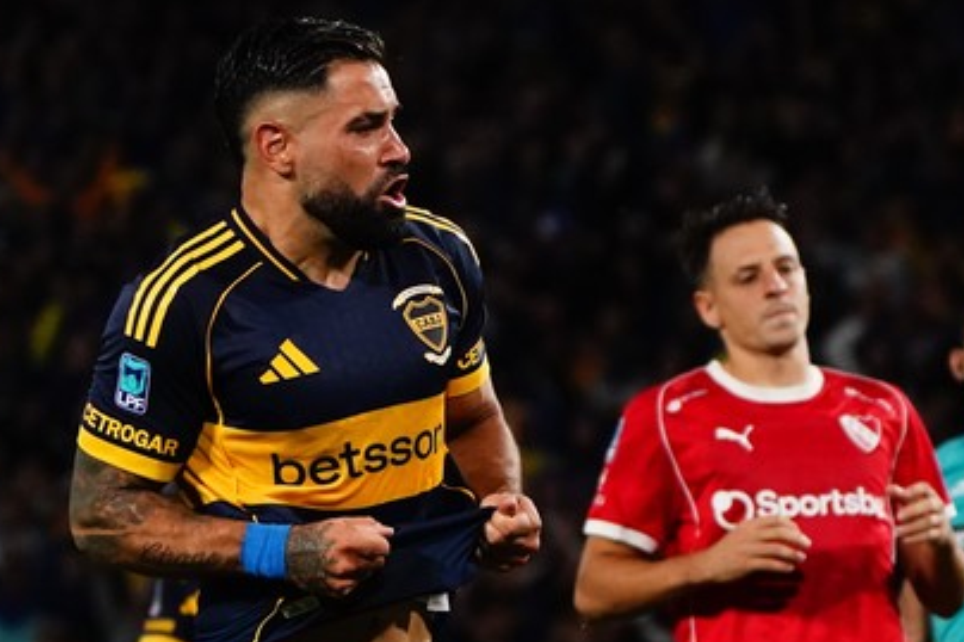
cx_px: 327
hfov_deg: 4.8
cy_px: 525
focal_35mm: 430
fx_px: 11509
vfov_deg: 3.2
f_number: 6.3
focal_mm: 241
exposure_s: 1/1600
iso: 6400
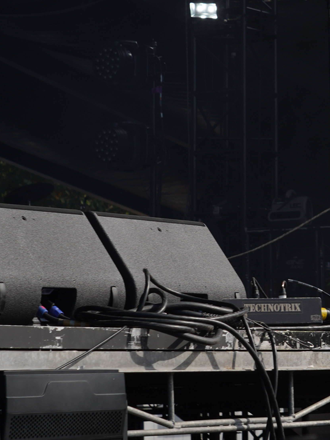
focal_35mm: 165
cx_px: 435
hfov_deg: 8.9
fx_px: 2097
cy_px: 53
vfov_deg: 11.9
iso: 100
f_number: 8
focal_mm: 63
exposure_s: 1/400
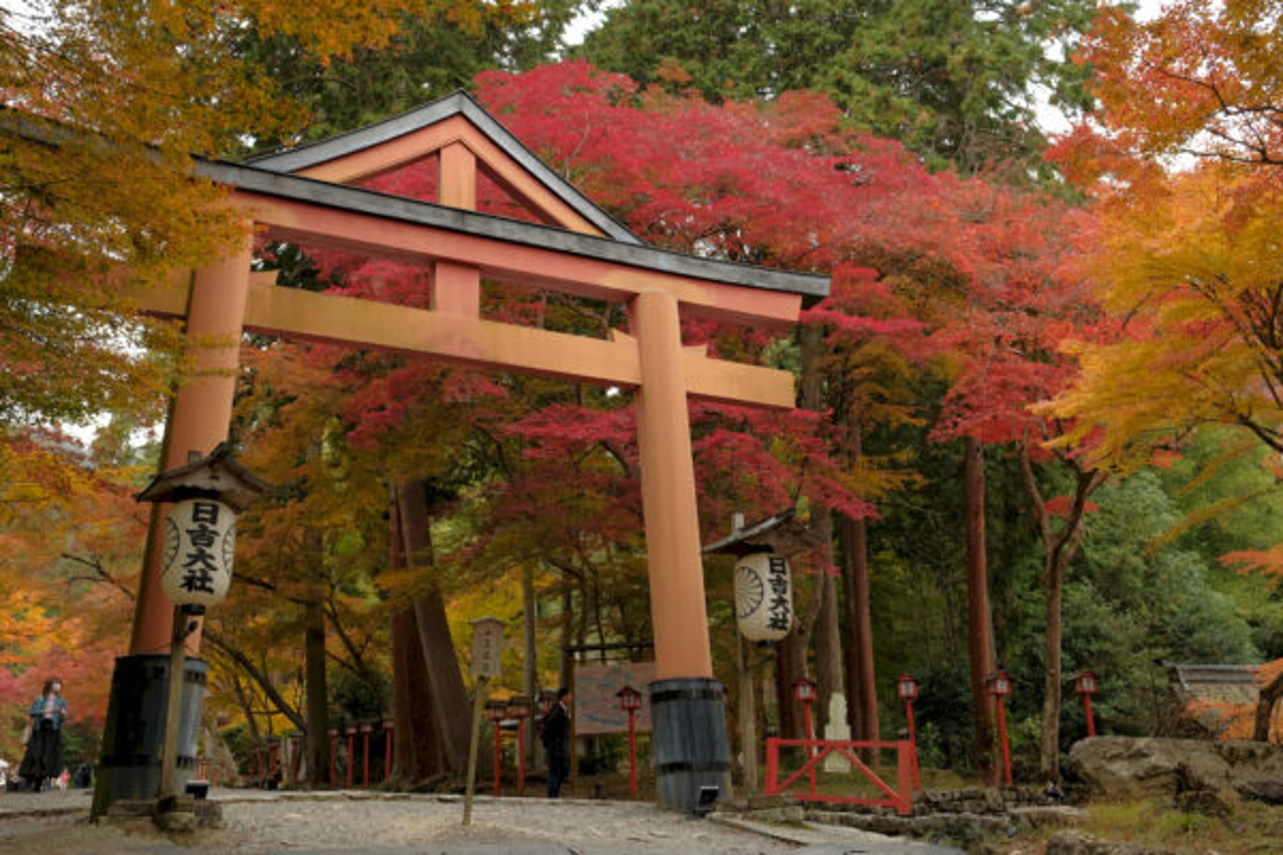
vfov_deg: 37.9
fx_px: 1247
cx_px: 642
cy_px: 428
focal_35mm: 35
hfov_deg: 54.4
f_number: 5.6
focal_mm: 23.3
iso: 200
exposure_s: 1/30
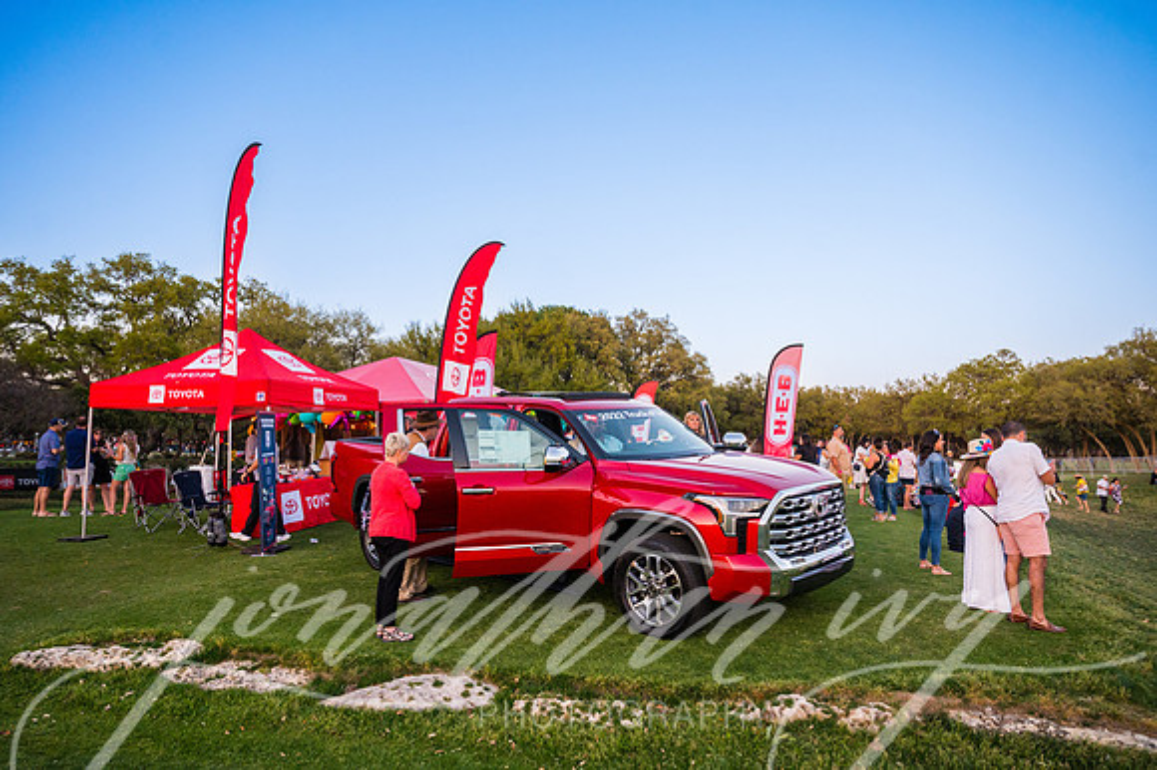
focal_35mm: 24
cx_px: 578
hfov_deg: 73.8
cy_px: 385
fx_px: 771
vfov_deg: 53.1
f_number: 4
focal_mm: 24
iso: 1250
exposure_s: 1/800
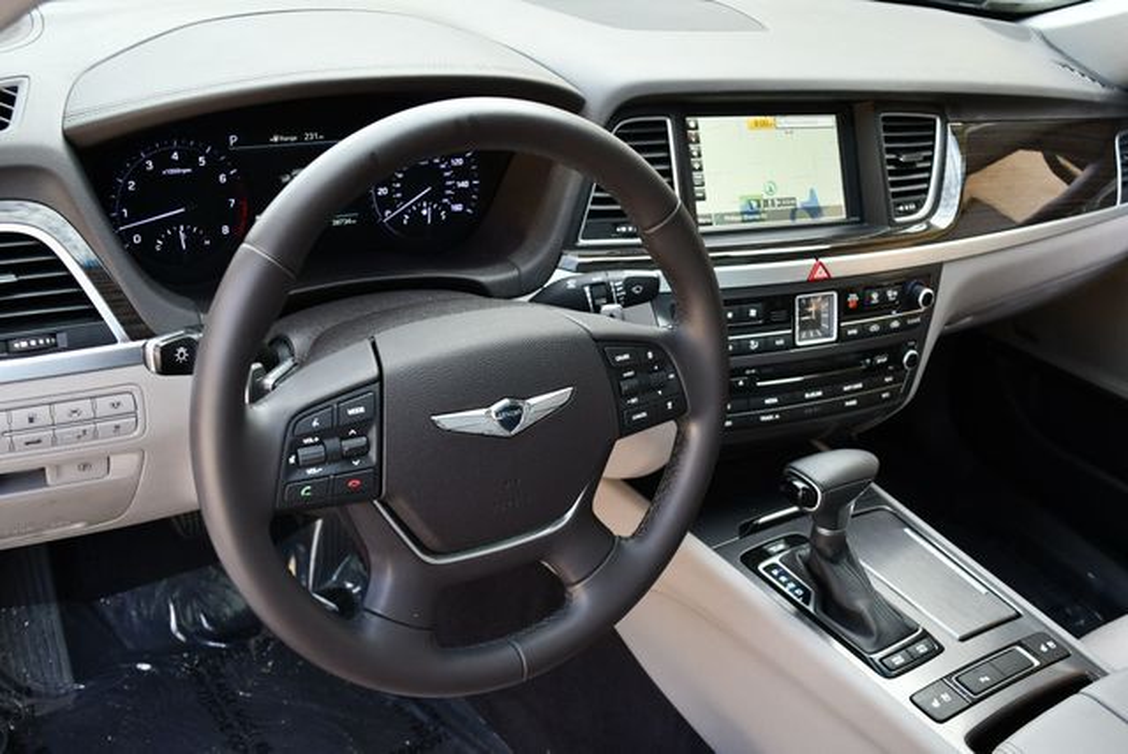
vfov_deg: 36.9
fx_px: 1129
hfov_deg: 53.1
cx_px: 564
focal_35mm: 36
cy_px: 377
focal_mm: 18
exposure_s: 1/250
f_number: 3.5
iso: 560
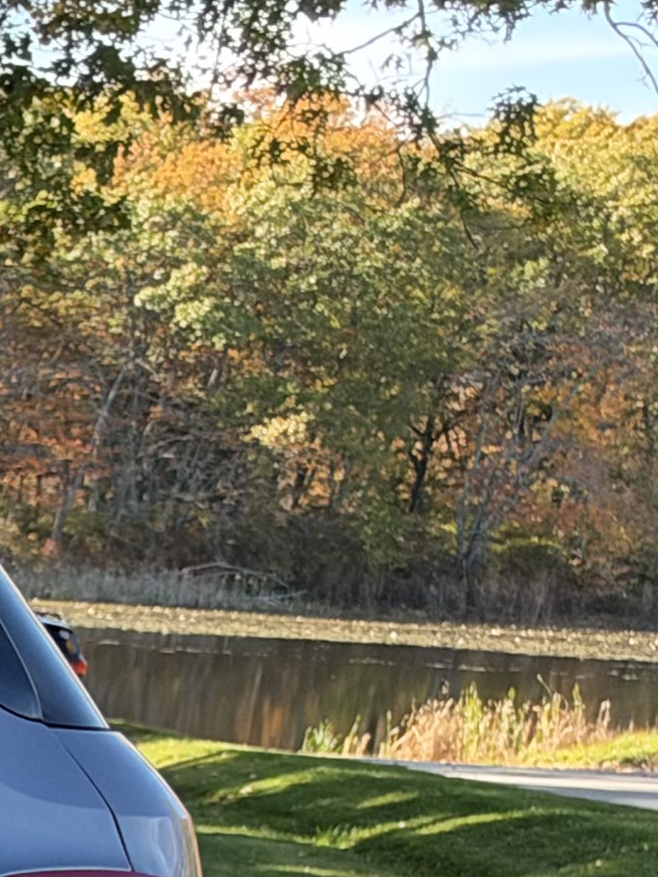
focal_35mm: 157
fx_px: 3978
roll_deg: -1.3
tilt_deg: -14.4
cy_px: 1462
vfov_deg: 11.8
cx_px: -2094
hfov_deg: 6.9
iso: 80
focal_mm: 6.93
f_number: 1.8
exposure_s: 1/513
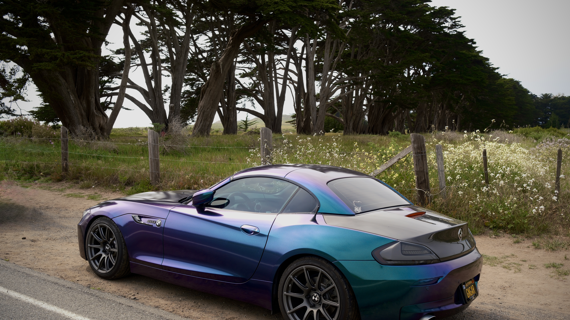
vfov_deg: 32.0
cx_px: 284
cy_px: 174
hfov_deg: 54.0
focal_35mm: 37
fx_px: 559
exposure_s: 1/240
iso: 125
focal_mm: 23
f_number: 5.6
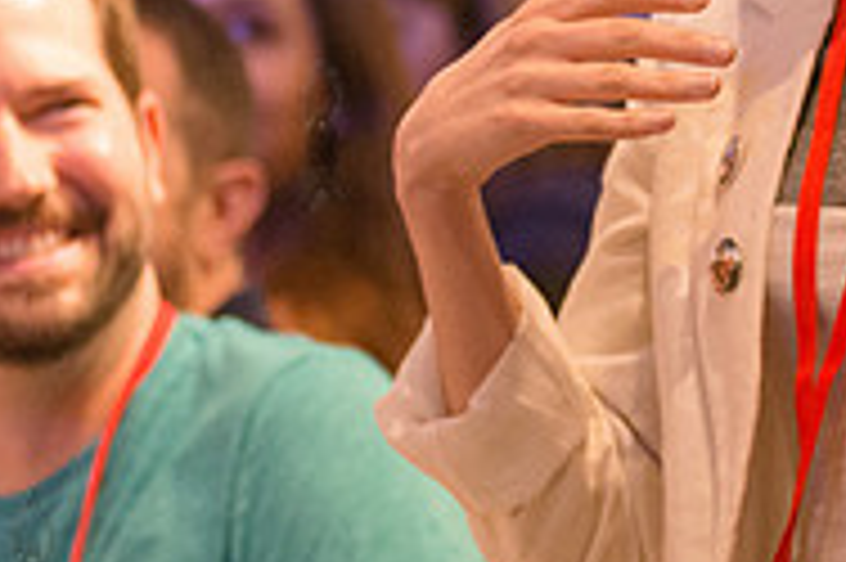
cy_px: -88
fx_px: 5799
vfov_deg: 5.5
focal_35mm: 247
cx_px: 900
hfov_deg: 8.3
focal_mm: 80
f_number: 2.8
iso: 4000
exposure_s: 1/200
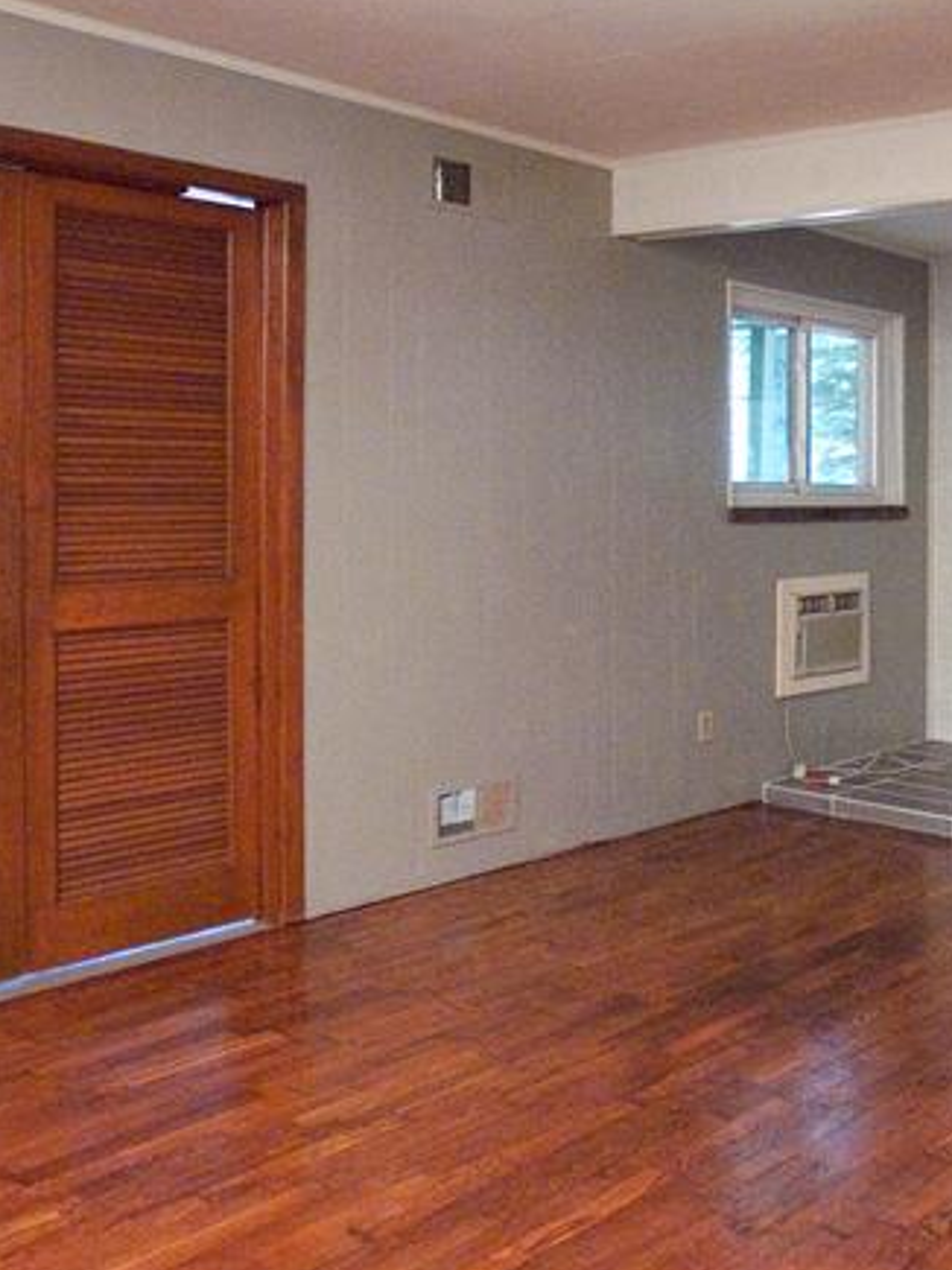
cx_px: 783
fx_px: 1247
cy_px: 680
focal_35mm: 34
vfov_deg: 53.9
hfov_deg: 39.8
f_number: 3.5
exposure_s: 1/60
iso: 2500
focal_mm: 10
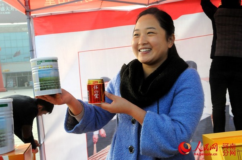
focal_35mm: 46
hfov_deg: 42.4
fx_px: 312
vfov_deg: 28.8
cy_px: 80
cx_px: 121
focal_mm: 31
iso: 1600
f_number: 13
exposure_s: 1/640
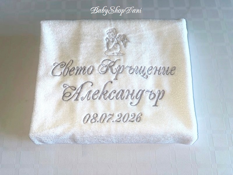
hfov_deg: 67.3
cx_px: 116
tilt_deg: -75.0
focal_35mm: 26
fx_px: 175
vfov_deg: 53.1
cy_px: 88
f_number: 1.6
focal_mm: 5.1
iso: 32
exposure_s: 1/66
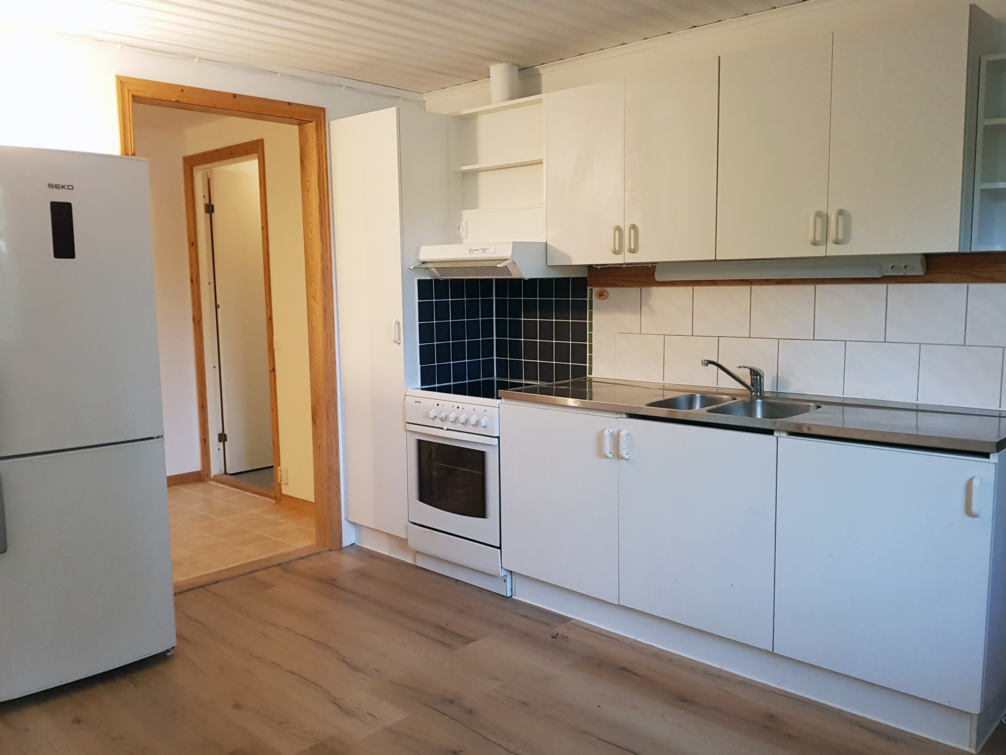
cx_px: 534
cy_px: 381
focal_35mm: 28
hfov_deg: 63.4
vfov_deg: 49.7
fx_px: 814
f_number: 1.7
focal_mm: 4.2
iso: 200
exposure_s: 1/33
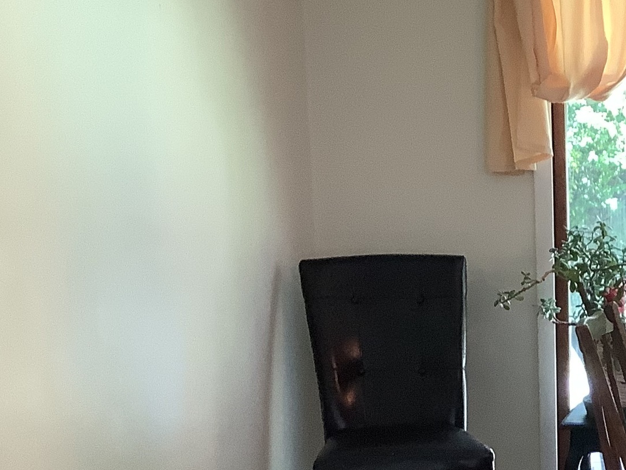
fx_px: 1592
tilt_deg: -11.2
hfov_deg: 20.4
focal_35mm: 88
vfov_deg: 16.6
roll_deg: -0.1
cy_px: 402
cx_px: 800
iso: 125
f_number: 2.4
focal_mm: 3.3
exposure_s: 1/60
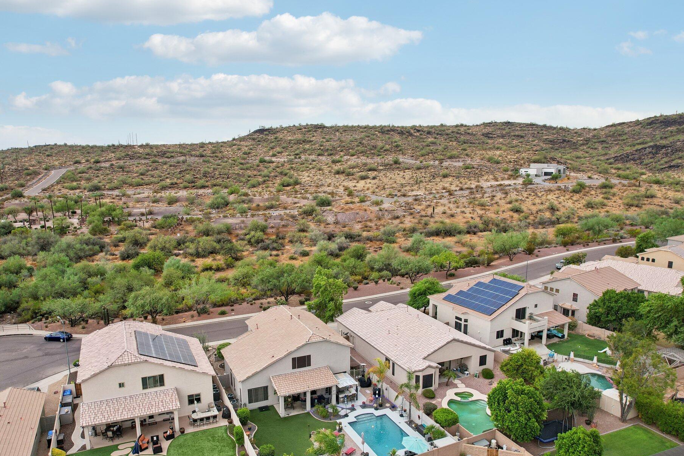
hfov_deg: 71.3
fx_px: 475
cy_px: 250
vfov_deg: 51.2
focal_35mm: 25
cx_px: 309
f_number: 2.8
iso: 160
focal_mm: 8.4
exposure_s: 1/500
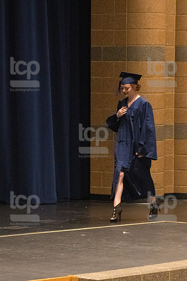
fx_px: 1929
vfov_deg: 8.3
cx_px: 94
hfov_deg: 5.6
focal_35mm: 247
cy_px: 140
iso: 8000
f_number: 4.5
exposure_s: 1/250
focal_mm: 165
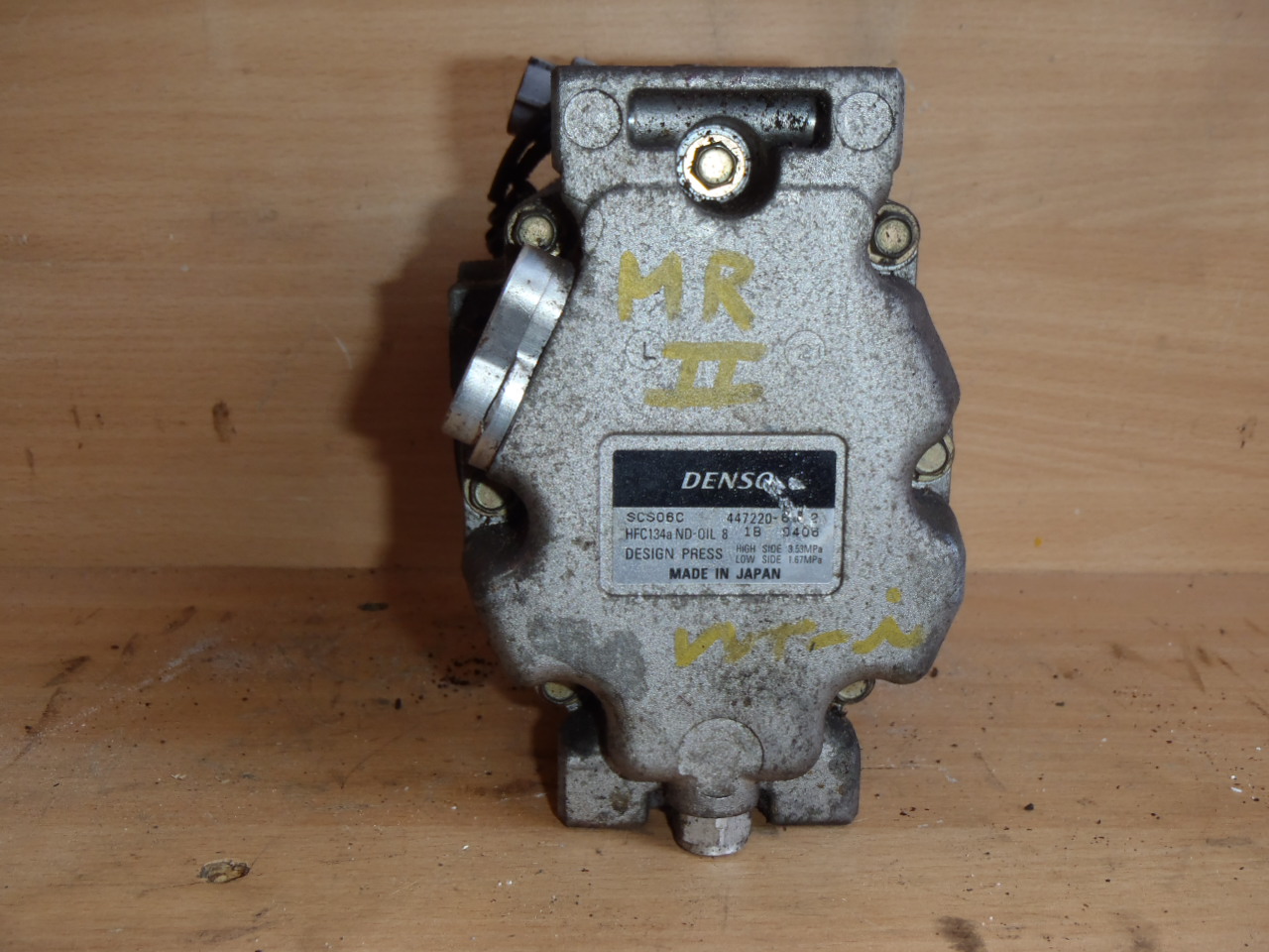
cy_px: 476
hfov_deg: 49.0
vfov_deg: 37.7
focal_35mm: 38
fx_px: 1393
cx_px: 634
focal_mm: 6.83
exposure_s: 1/40
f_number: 4.6
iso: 100
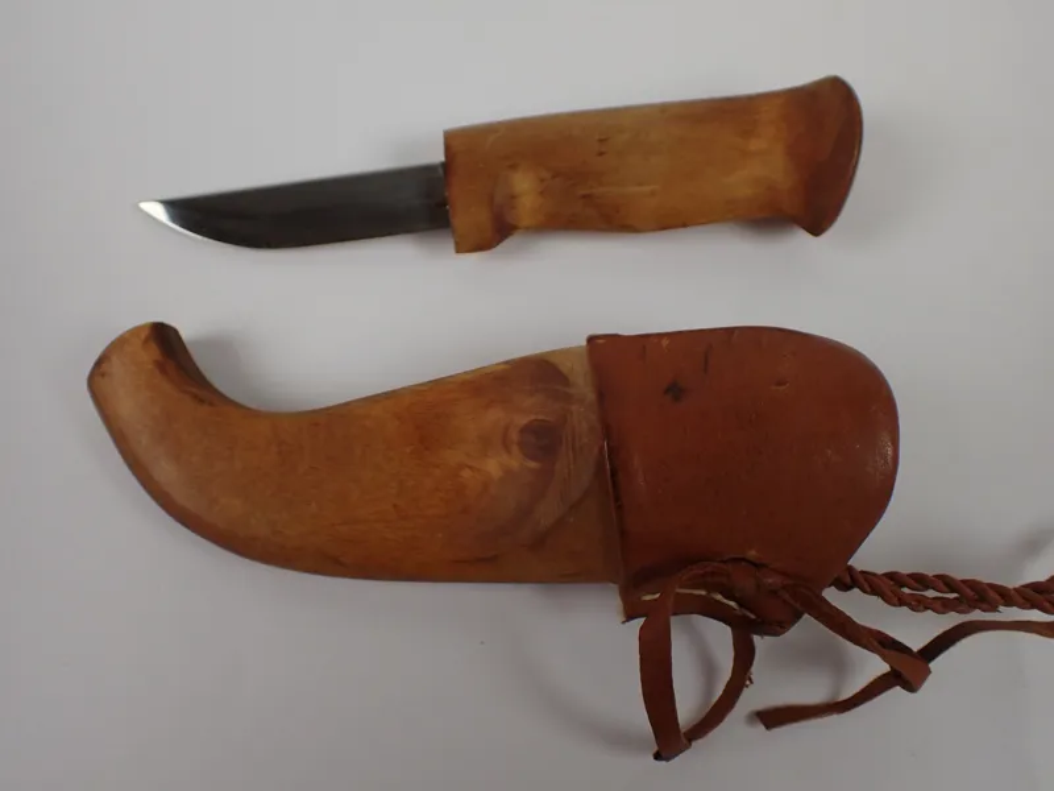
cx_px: 527
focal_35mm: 30
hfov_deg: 60.0
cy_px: 396
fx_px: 913
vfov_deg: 46.8
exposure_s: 1/125
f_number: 2.3
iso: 160
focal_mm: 5.4
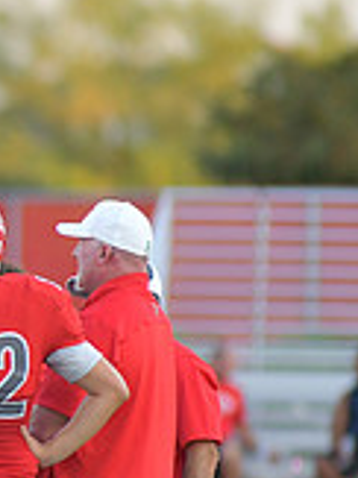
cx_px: -305
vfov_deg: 1.9
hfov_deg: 1.4
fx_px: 14208
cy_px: 386
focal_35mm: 1029
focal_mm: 300
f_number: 3.5
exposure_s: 1/1250
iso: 1250
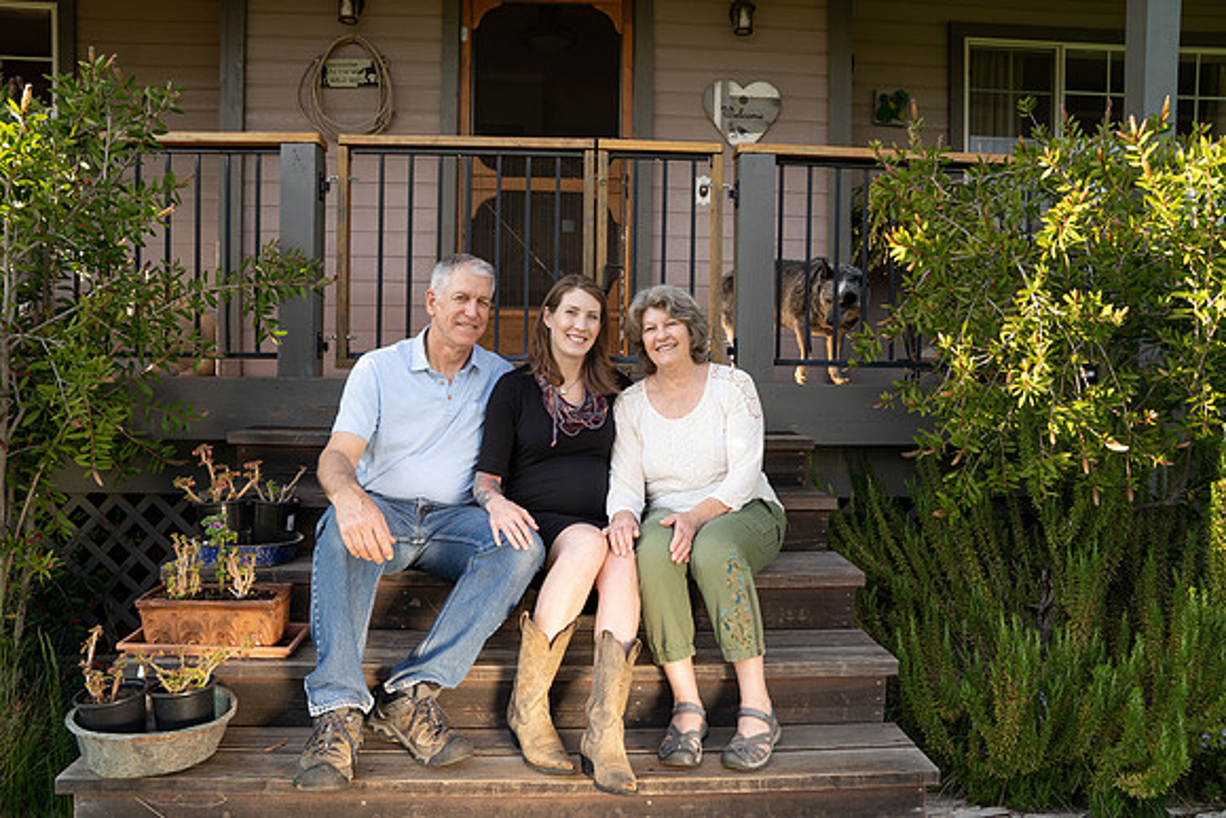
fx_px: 886
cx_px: 613
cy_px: 409
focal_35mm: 26
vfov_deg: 49.6
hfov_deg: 69.4
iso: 125
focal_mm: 26
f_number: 5
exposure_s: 1/125
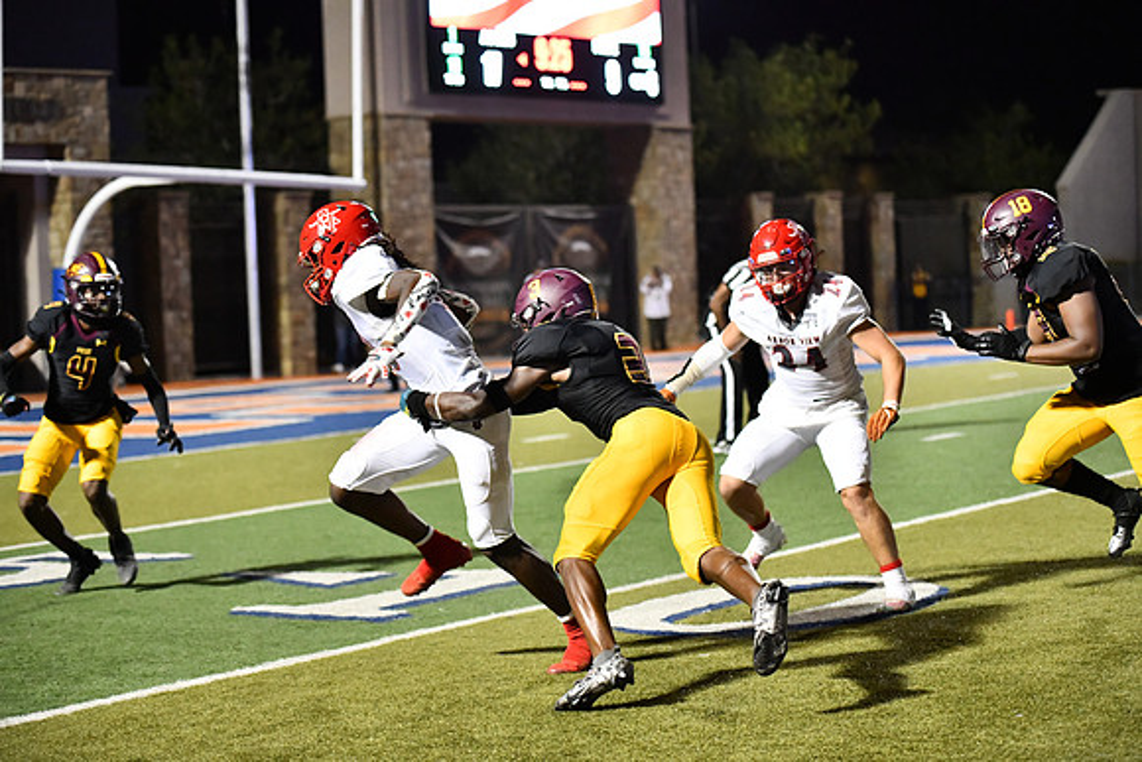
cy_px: 381
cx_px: 571
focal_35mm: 86
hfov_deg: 23.6
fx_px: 2729
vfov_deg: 15.9
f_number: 2.8
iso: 8000
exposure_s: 1/1250
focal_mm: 86
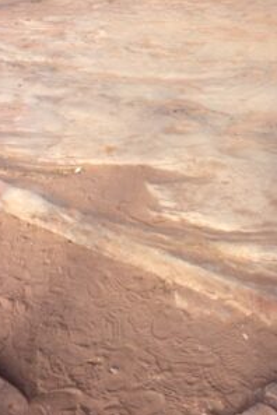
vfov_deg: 46.4
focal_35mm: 42
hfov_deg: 31.5
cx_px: 199
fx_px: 485
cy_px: 208
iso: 32
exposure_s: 1/547
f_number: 2.2
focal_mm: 4.12
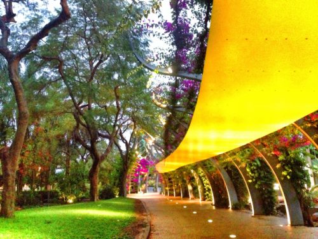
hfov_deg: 52.6
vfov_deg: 40.7
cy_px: 120
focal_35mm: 35
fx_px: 322
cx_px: 159
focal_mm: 4.28
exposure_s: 1/15
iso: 640
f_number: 2.4
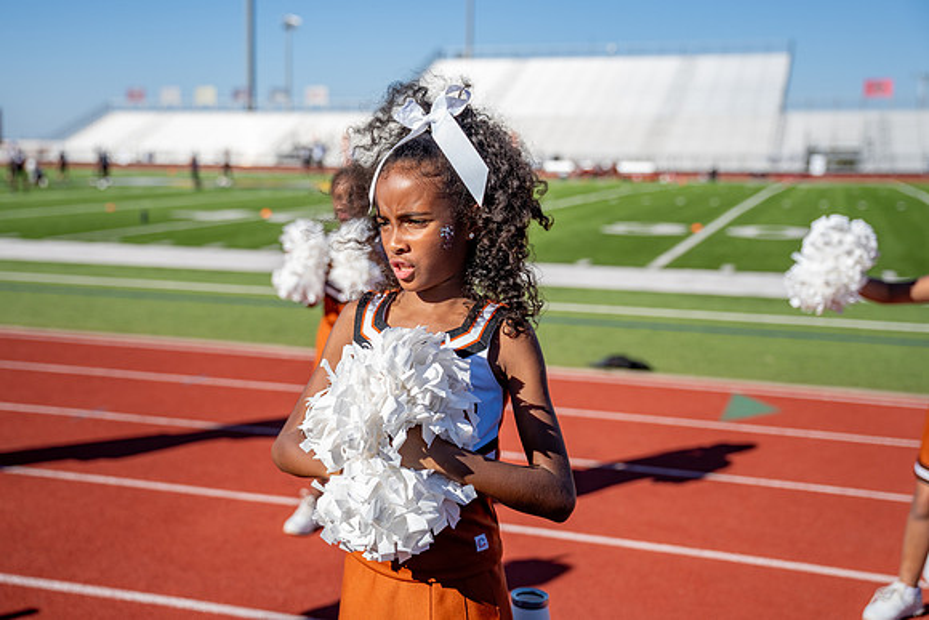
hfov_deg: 43.8
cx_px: 417
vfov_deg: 30.1
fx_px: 1153
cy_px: 281
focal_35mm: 45
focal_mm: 39.3
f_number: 2.8
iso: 250
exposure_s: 1/3200
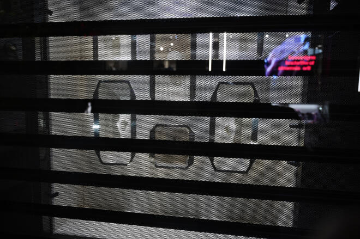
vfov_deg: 53.1
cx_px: 180
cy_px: 120
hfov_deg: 73.8
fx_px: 240
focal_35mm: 24
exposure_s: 1/60
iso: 1250
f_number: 4
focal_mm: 24
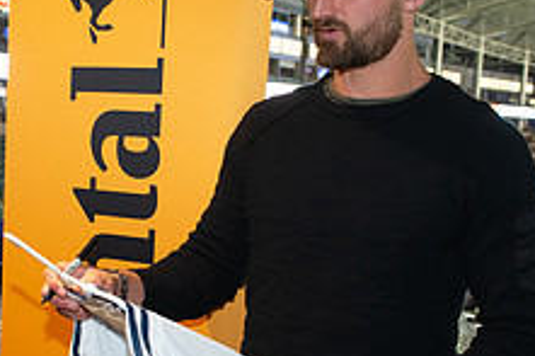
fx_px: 936
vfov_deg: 21.4
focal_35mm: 63
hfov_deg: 31.6
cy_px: 241
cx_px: 162
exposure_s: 1/60
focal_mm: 24
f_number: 6.3
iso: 640
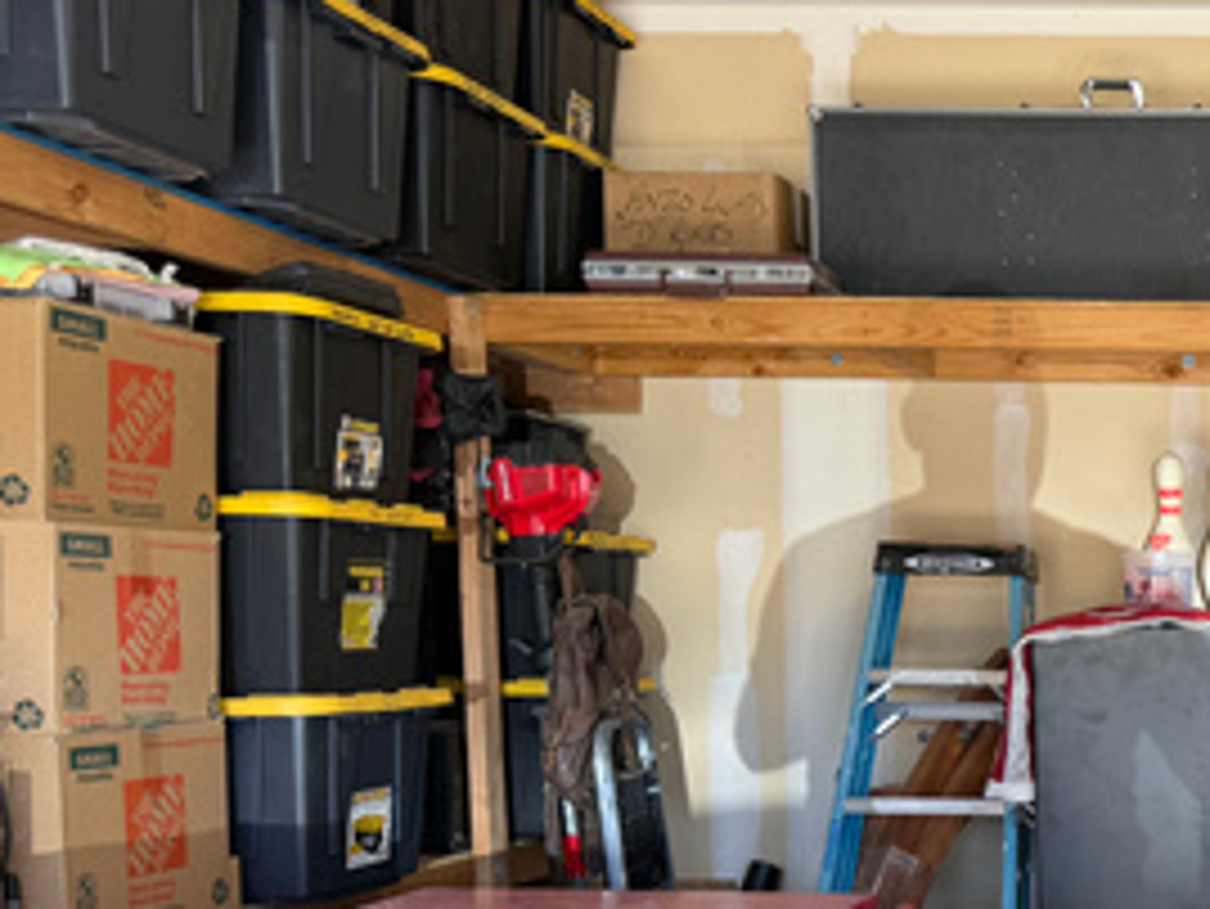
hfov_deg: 29.4
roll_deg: +0.3
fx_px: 1993
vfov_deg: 24.9
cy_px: 810
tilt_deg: -6.0
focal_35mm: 57
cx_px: 1430
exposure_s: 1/178
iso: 64
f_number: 1.78
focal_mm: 6.76
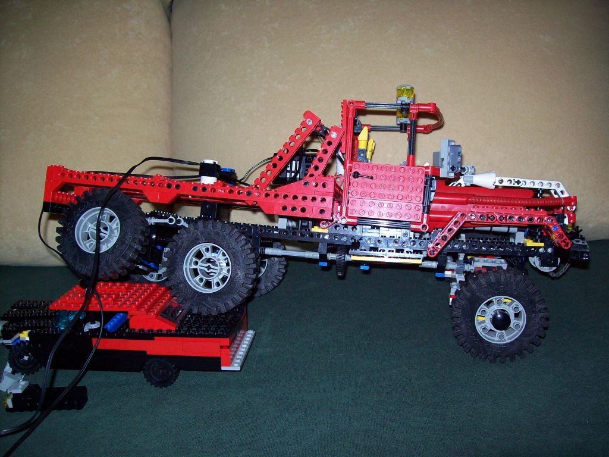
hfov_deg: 51.4
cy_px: 228
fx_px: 633
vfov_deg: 39.7
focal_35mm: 36
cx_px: 304
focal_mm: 6
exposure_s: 1/64
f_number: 2.7
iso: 80
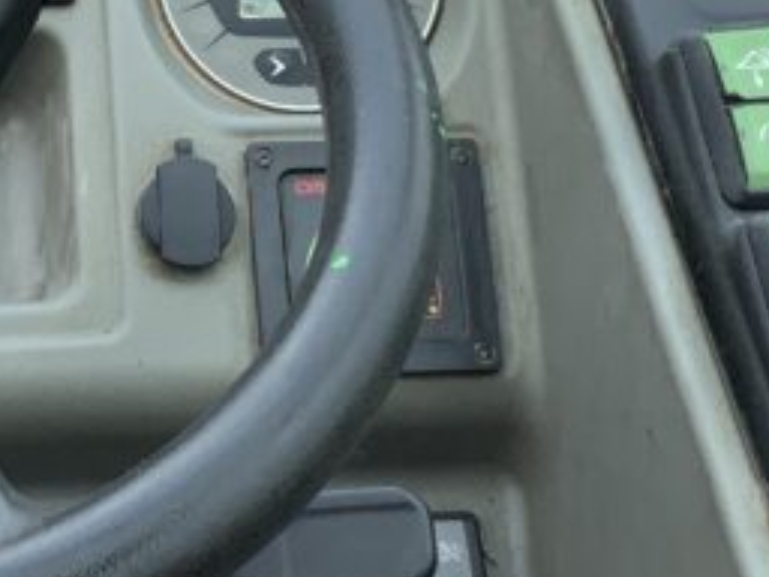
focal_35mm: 116
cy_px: -3
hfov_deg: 16.8
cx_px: 138
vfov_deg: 12.6
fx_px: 2577
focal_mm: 3
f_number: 1.8
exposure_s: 1/235
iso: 16
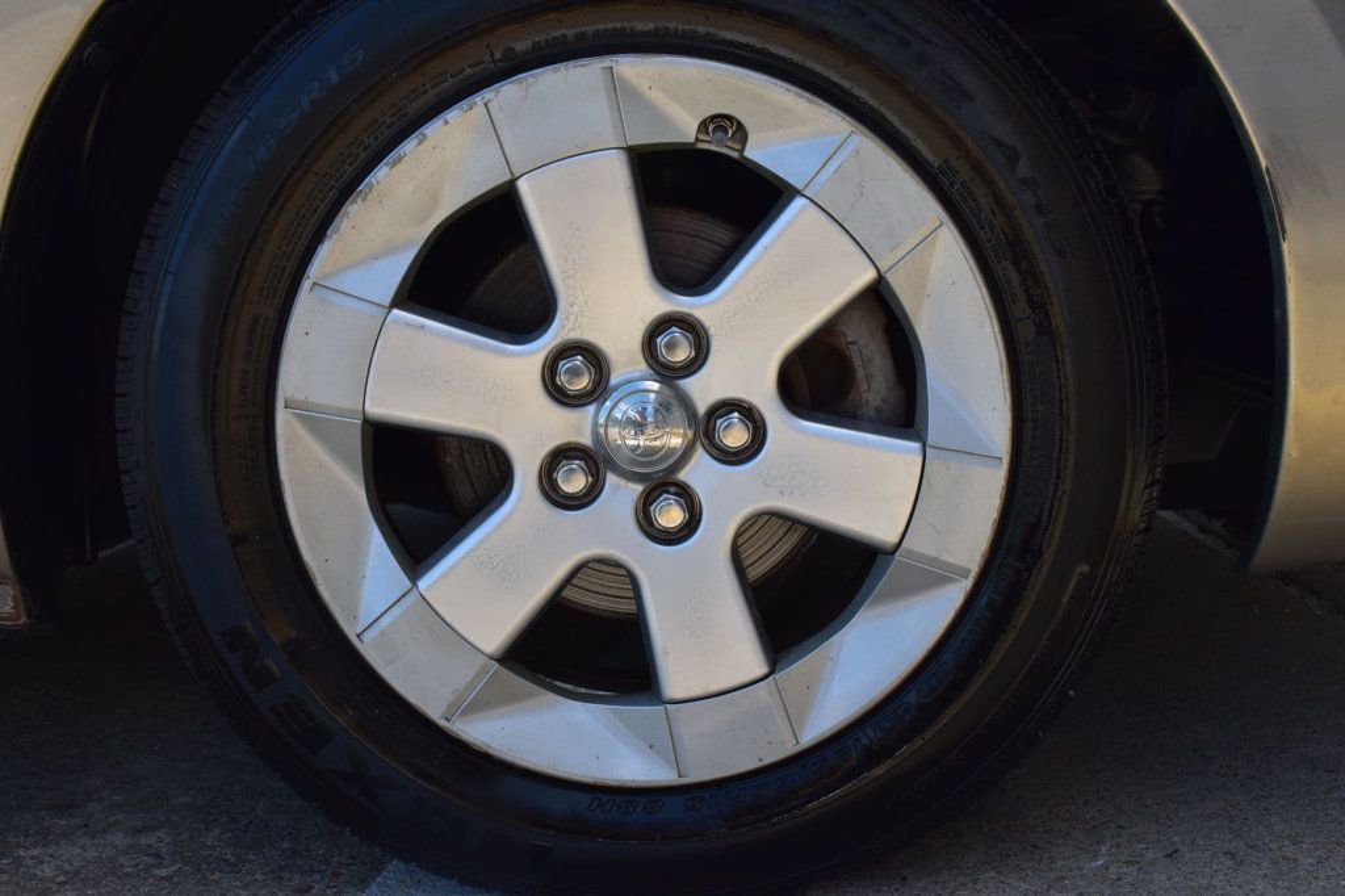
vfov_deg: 31.9
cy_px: 448
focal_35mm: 42
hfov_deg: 46.4
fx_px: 1569
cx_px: 672
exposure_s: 1/250
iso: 400
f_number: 10
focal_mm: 28
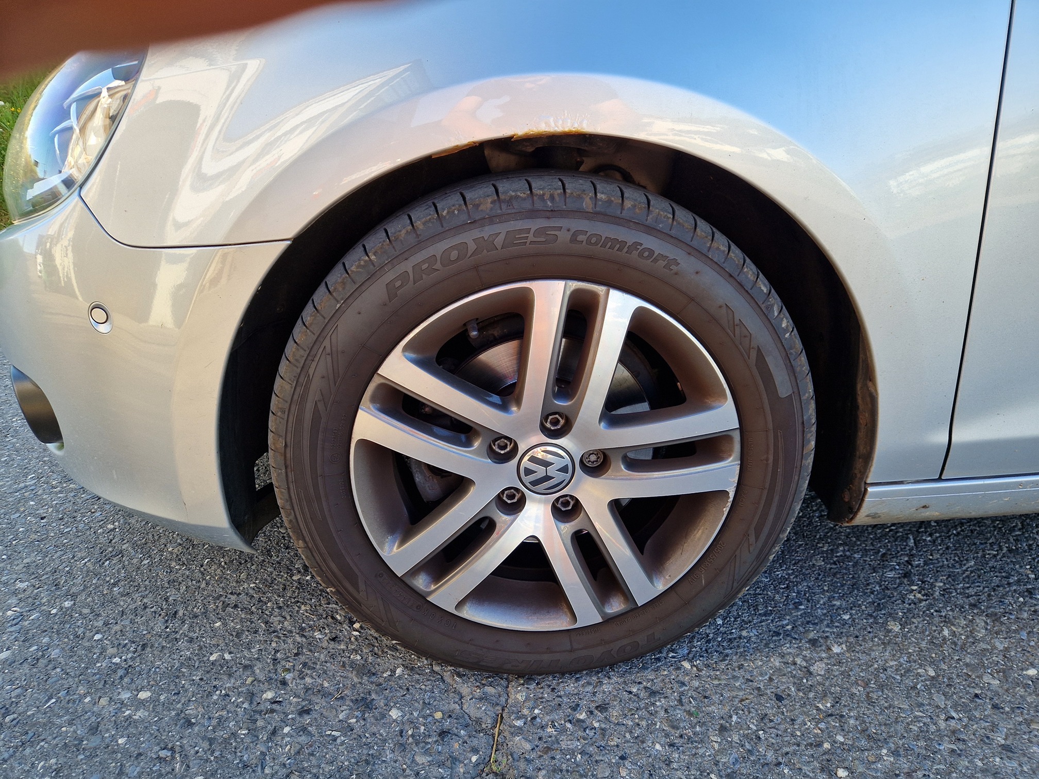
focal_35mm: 23
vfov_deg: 58.9
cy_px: 390
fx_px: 690
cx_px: 520
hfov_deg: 73.9
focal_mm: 5.4
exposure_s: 1/180
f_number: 1.8
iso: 50
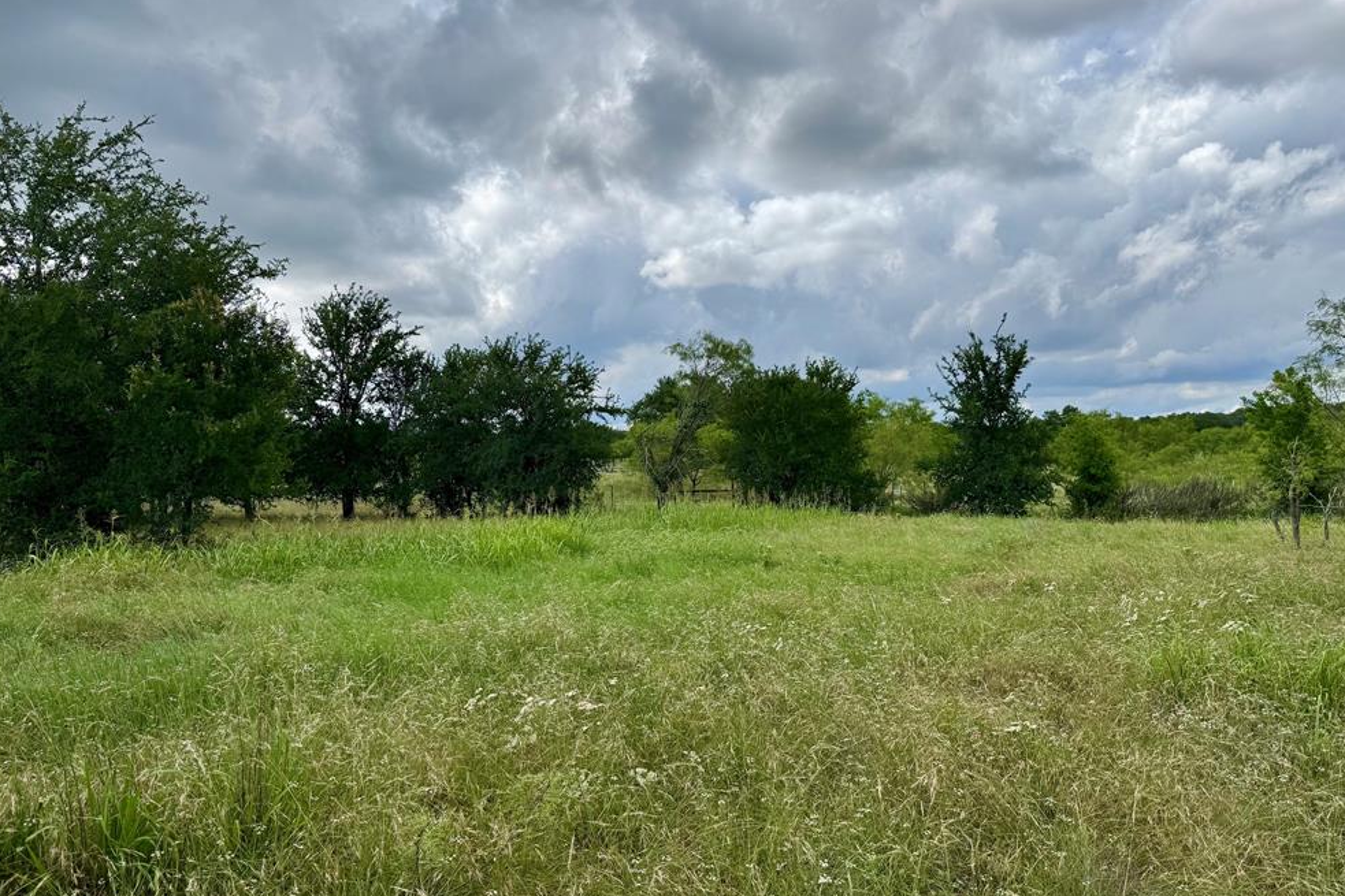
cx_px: 688
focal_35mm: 26
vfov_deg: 49.5
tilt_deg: +0.5
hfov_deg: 69.4
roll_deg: +1.4
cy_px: 453
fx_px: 971
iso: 80
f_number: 1.78
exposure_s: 1/6410
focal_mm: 6.76
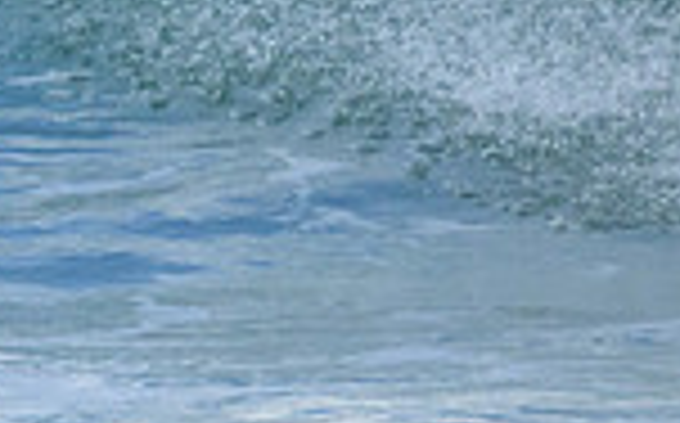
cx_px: -563
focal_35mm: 3129
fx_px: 57923
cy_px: -119
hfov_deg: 0.7
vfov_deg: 0.4
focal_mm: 800
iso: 3600
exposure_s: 1/1250
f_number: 11
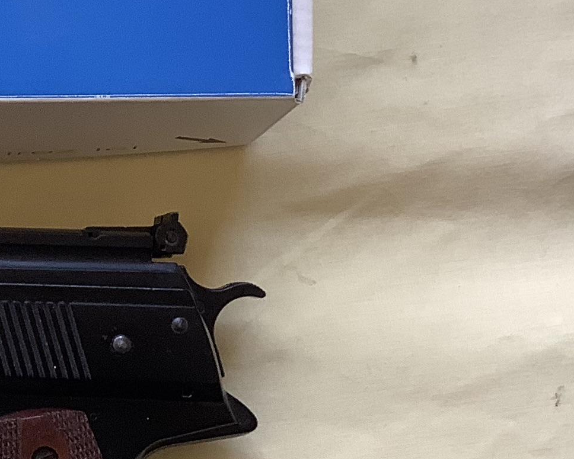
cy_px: 150
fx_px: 1733
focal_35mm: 102
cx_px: -212
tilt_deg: -86.2
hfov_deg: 17.4
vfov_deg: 15.1
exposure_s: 1/50
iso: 50
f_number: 2.4
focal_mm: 3.3
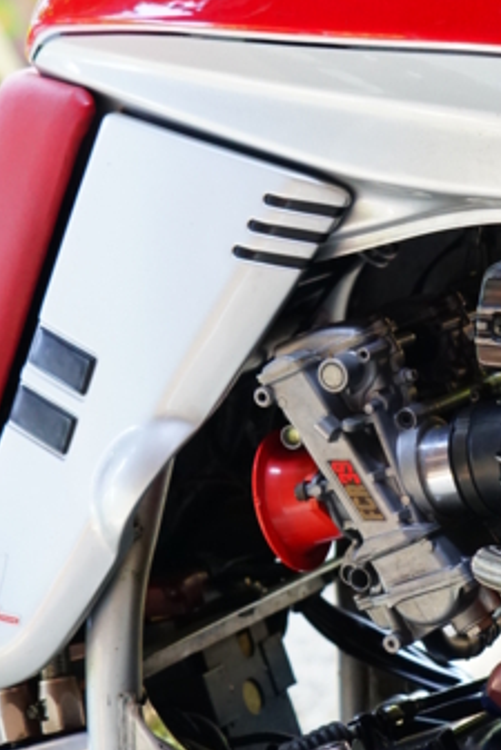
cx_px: 425
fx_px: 3566
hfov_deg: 8.0
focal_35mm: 171
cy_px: 349
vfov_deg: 12.0
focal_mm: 72
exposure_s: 1/80
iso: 1600
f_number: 5.6
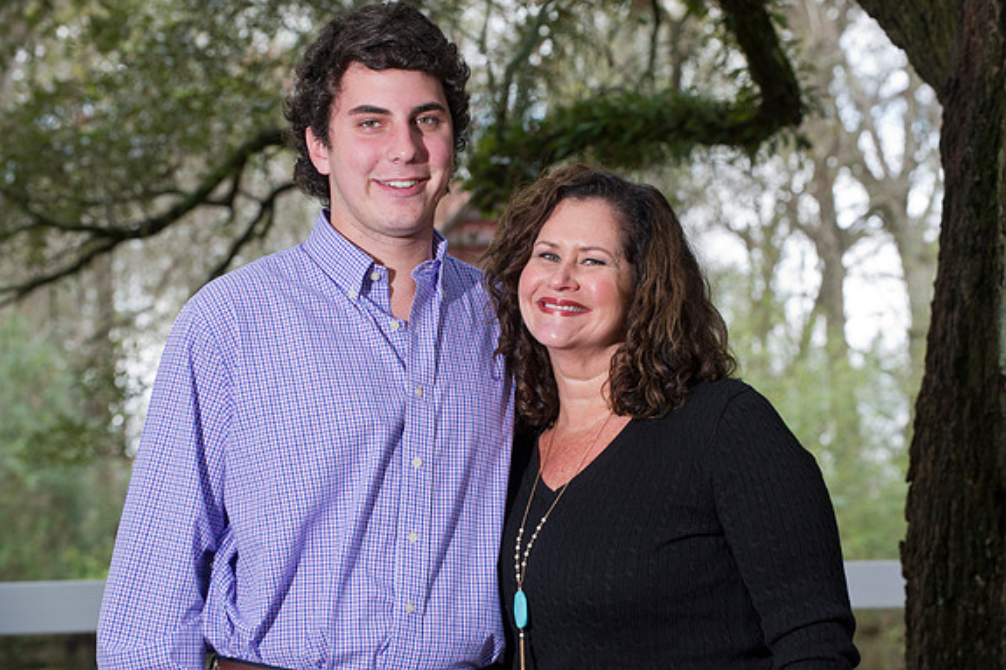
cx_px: 502
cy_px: 336
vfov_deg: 11.7
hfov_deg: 17.5
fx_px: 3268
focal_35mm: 117
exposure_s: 1/100
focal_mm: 116
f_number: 6.3
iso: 1250
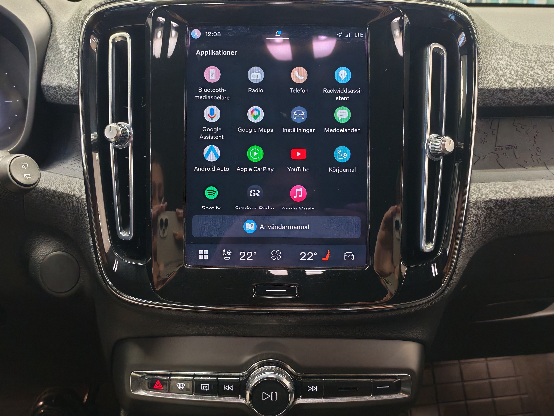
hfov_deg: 56.8
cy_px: 208
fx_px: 512
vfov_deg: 44.2
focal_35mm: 32
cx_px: 277
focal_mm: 6.12
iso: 2000
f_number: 1.9
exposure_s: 1/50
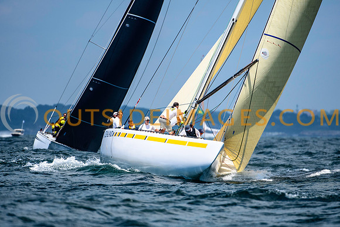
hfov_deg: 3.3
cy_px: 114
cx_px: 170
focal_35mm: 629
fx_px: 5941
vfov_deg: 2.2
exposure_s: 1/4000
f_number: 5
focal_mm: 400
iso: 400
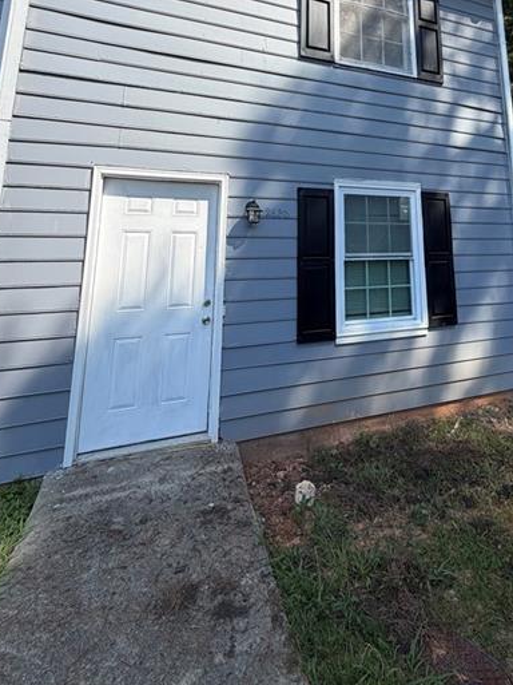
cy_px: 182
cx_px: 343
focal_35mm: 21
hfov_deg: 61.8
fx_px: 415
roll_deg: +0.5
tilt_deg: +11.1
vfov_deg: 74.1
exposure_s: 1/726
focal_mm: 2.22
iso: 40
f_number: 2.2
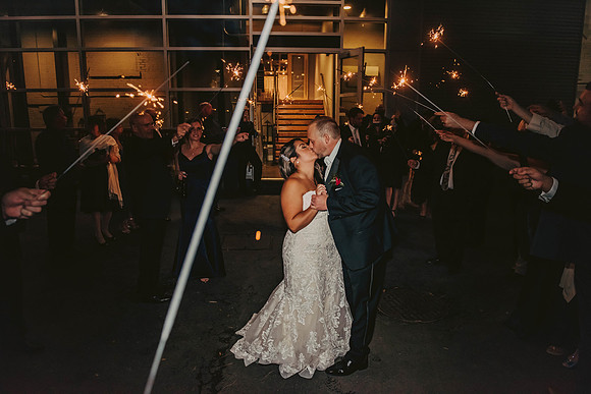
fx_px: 394
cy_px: 197
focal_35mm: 24
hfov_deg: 73.7
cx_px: 296
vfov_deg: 53.2
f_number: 3.2
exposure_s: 1/200
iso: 2000
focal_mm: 24
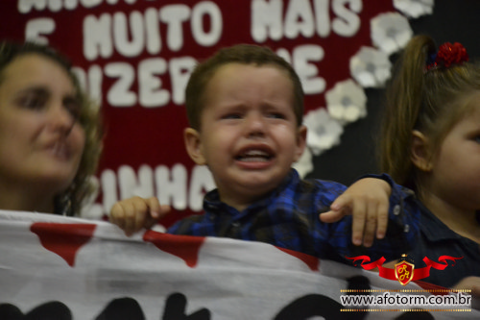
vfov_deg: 6.8
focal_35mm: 202
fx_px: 2699
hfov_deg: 10.2
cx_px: 240
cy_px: 160
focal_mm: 135
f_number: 5.6
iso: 3200
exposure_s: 1/20
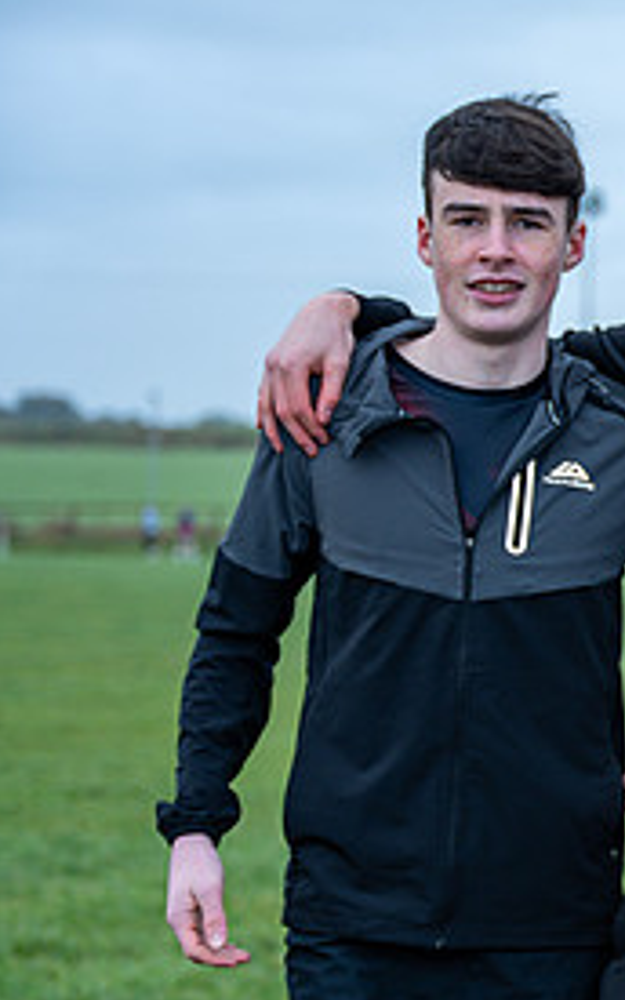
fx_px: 3105
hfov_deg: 10.9
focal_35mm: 114
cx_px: 1014
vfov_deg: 18.3
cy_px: 609
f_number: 2.8
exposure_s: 1/250
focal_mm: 53
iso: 100
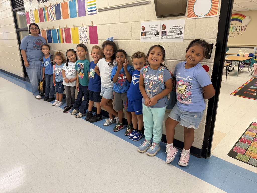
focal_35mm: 24
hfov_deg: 71.6
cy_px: 96
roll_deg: +0.7
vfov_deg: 56.8
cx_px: 128
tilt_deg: -17.9
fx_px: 178
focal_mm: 6.76
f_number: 1.78
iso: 200
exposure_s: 1/120
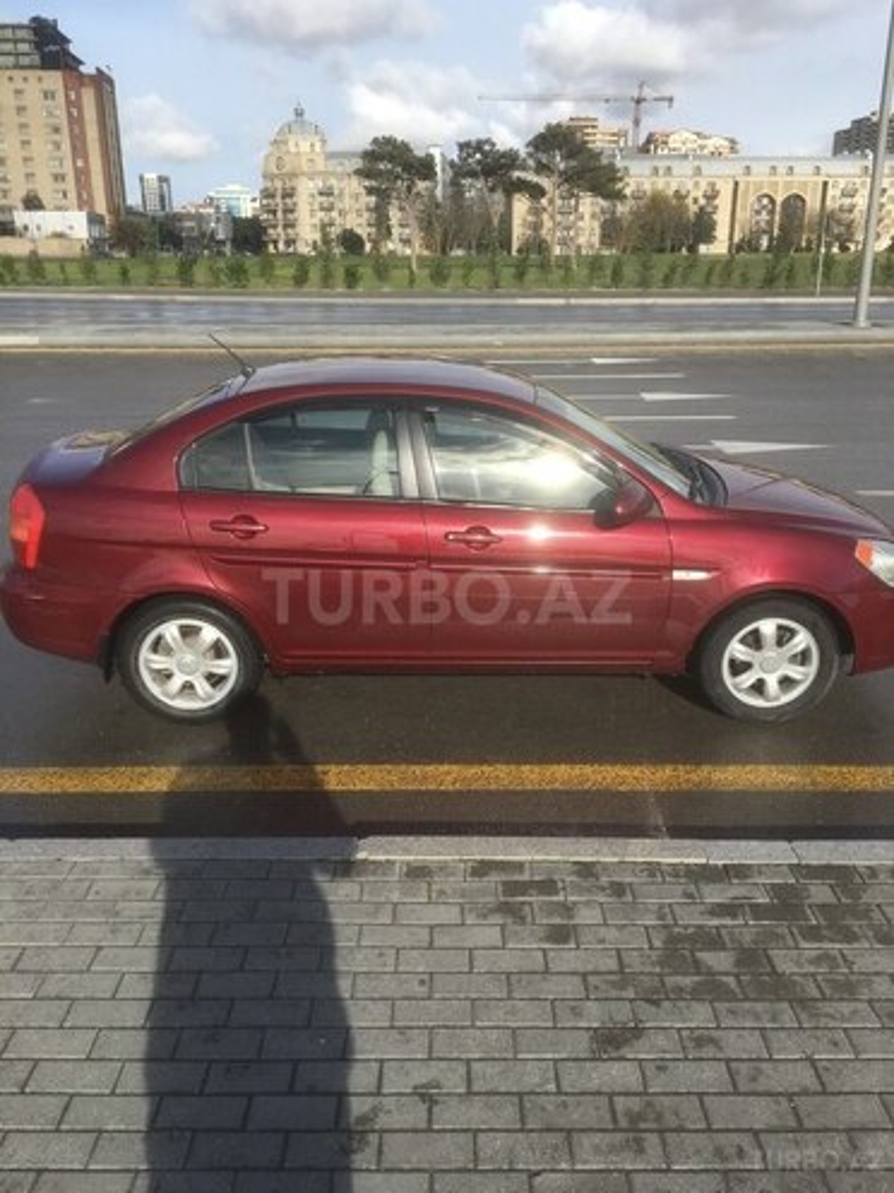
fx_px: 999
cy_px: 596
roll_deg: +0.9
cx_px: 447
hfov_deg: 48.2
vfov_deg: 61.7
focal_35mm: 29
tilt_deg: -17.6
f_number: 2.2
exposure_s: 1/1709
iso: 25
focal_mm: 4.15
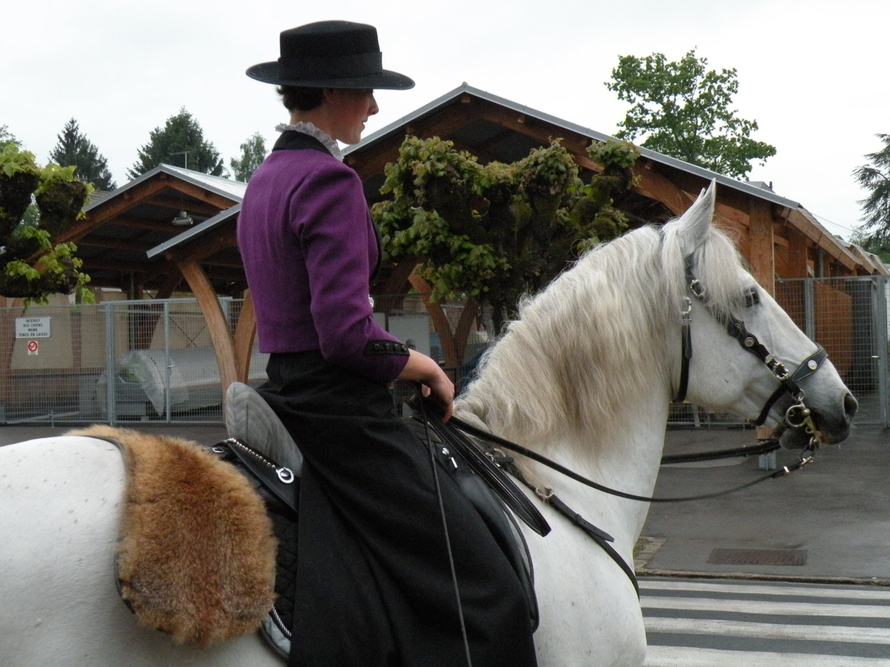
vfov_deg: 26.1
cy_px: 334
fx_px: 1440
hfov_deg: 34.3
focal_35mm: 56
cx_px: 445
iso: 400
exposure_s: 1/63.5
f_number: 3.5
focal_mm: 9.8
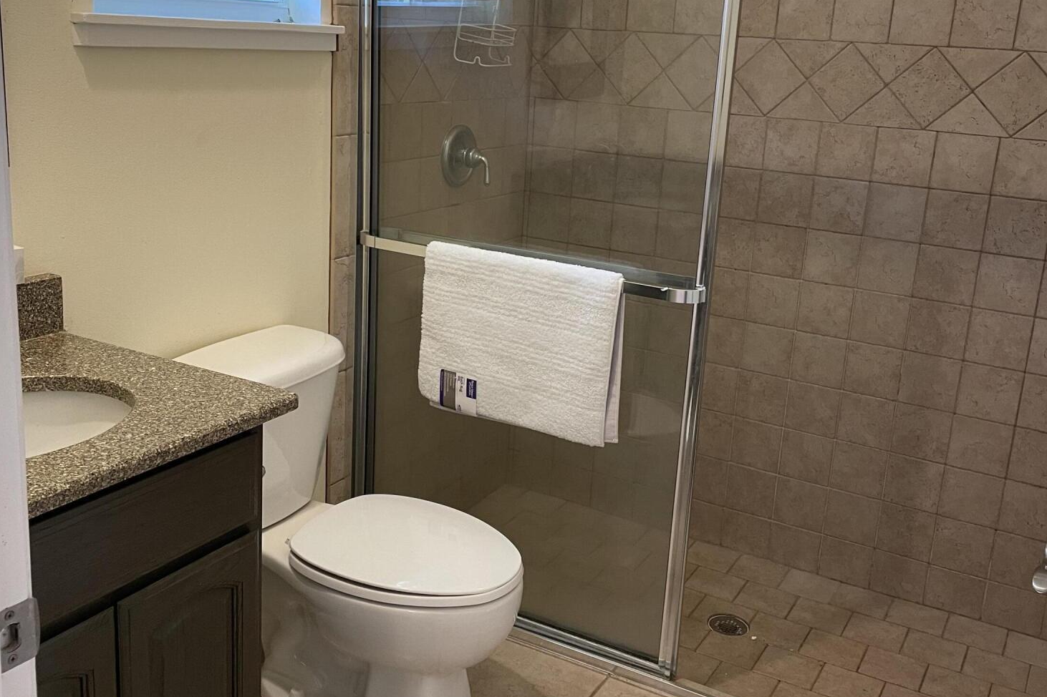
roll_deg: -3.2
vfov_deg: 35.9
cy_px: 312
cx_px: 511
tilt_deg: -14.5
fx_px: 1076
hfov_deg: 51.9
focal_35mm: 37
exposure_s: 1/60
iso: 200
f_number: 1.6
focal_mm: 4.2
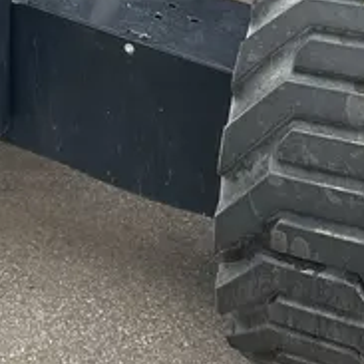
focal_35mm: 92
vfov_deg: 17.7
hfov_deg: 18.2
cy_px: -104
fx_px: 1095
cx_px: -34
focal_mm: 5.7
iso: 50
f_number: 1.5
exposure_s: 1/340
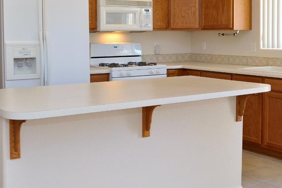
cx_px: 161
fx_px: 439
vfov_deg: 24.0
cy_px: 52
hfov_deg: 35.6
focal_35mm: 56
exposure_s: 1/30
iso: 1000
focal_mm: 32
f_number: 8
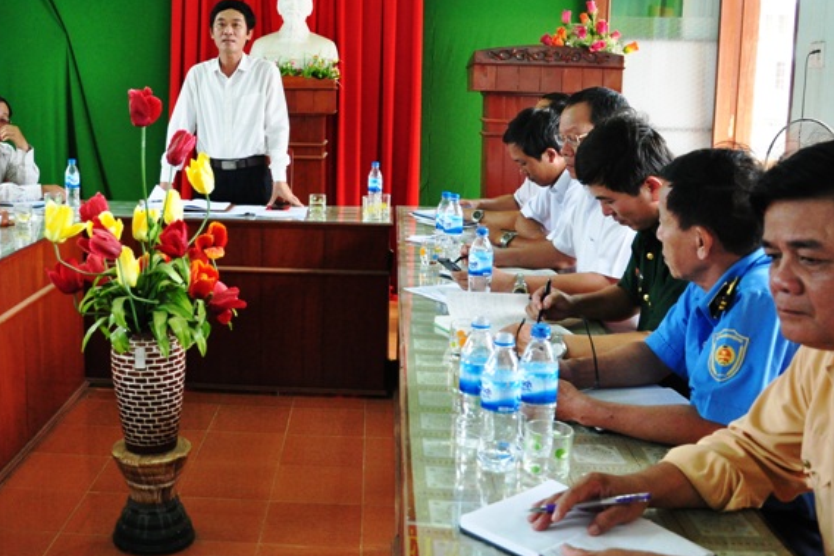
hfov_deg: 50.1
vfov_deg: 34.8
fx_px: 881
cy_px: 194
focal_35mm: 38
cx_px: 301
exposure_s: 1/100
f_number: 5
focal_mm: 18
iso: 1600
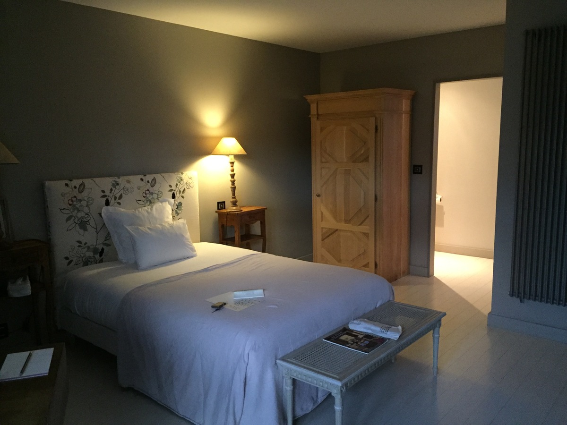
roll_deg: +1.0
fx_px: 475
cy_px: 212
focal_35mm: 29
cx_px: 284
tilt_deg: -7.7
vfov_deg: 48.2
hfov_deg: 61.7
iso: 320
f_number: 2.2
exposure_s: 1/17
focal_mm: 4.15
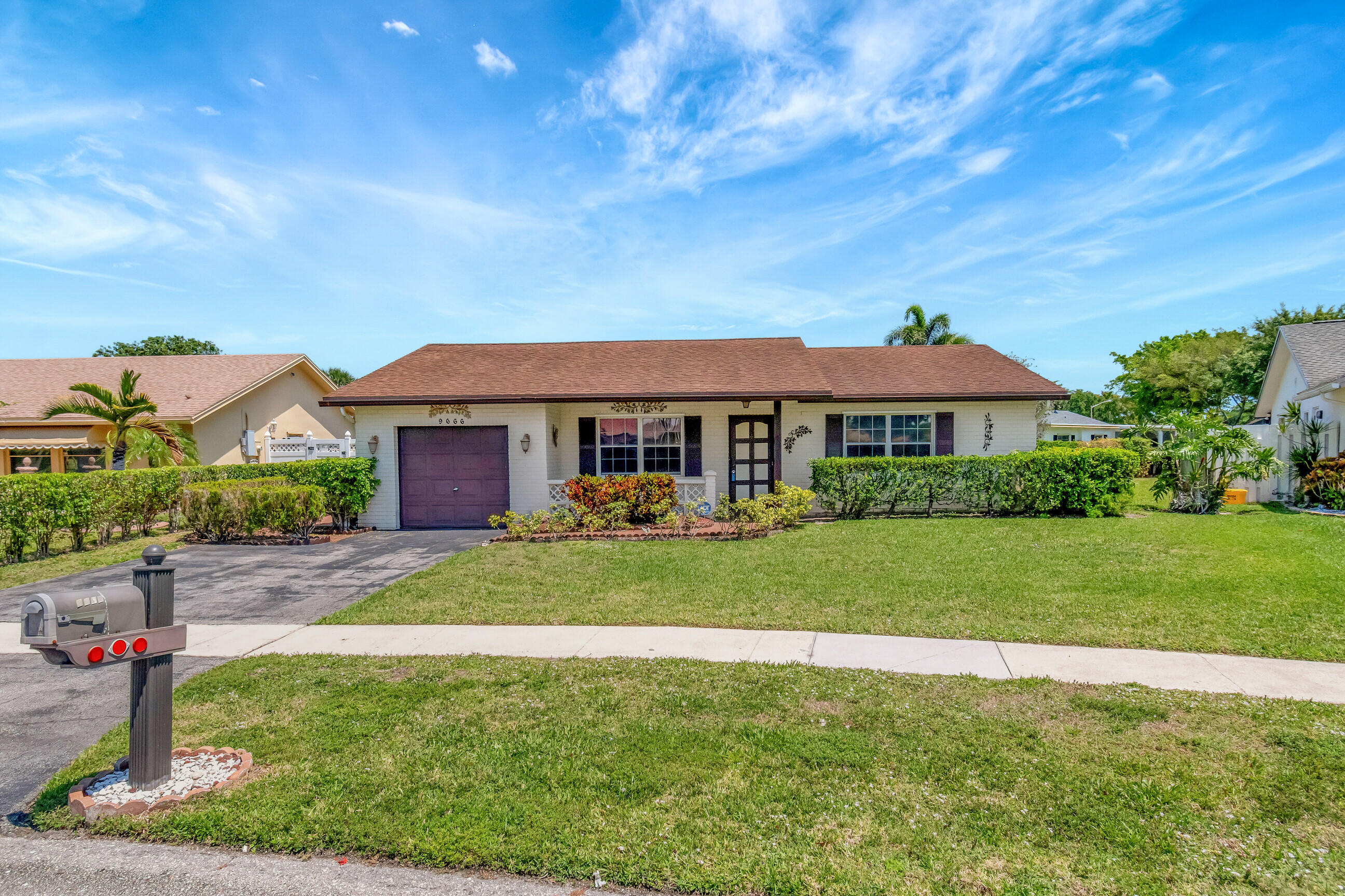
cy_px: 448
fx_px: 710
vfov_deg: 64.6
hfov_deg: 86.9
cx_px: 672
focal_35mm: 19
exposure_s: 1/6400
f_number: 8
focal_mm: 13
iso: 1100
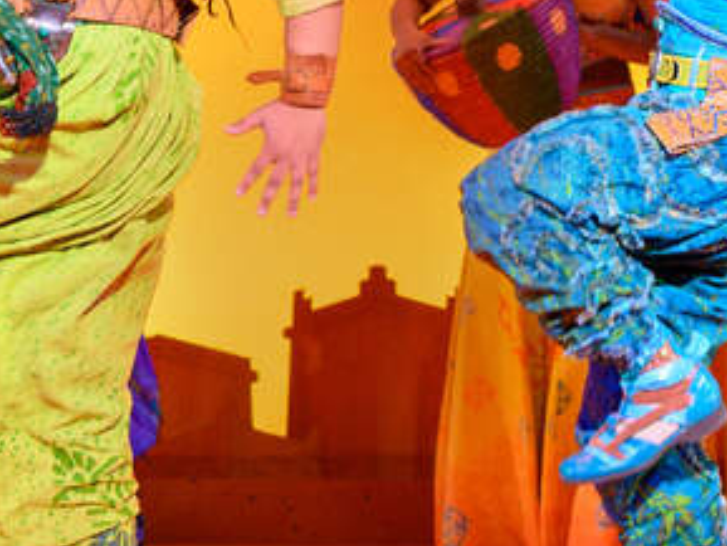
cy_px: -272
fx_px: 13006
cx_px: 961
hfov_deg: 3.2
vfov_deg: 2.4
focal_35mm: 619
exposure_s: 1/250
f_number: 5.6
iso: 3200
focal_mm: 155
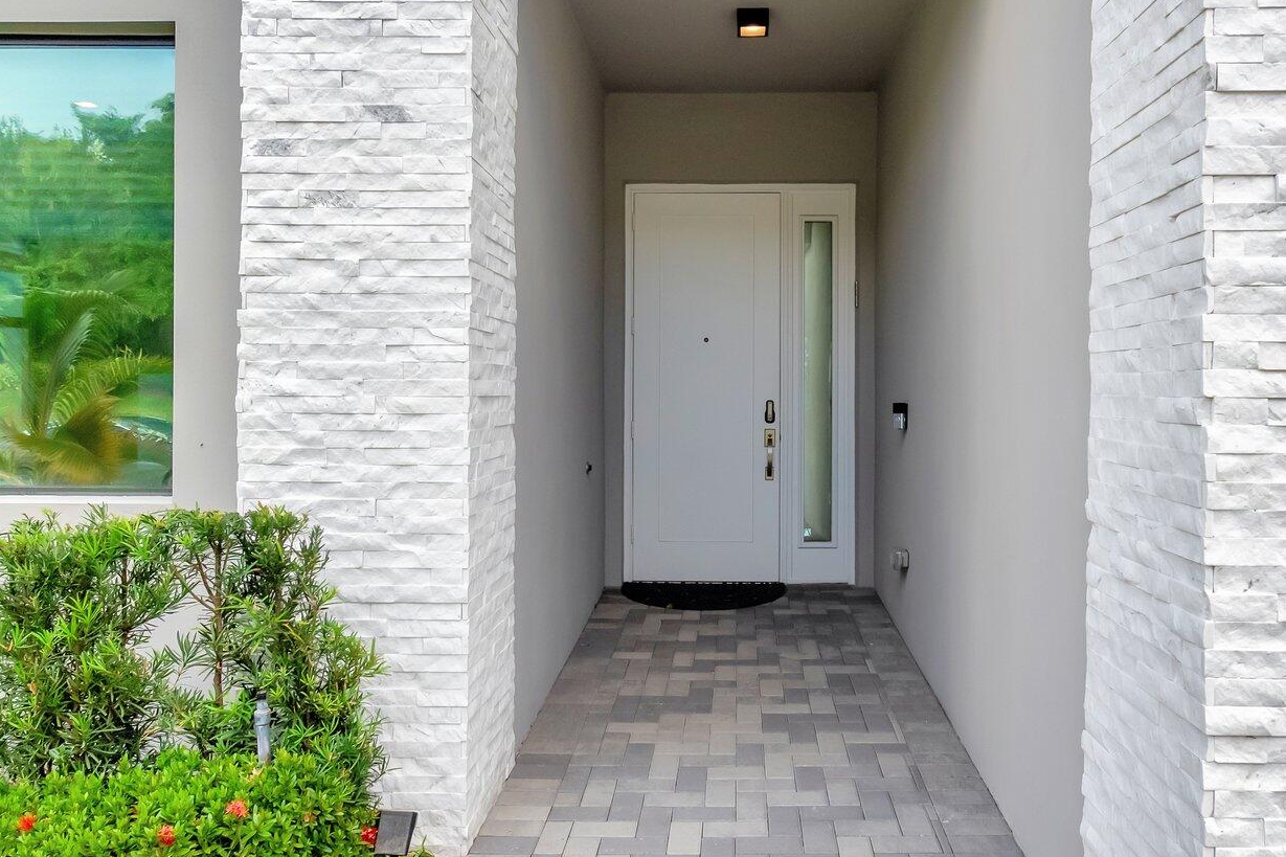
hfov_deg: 71.2
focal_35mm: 25
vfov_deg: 51.2
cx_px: 730
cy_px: 384
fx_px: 893
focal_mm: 10
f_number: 8
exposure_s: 1/1250
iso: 1100
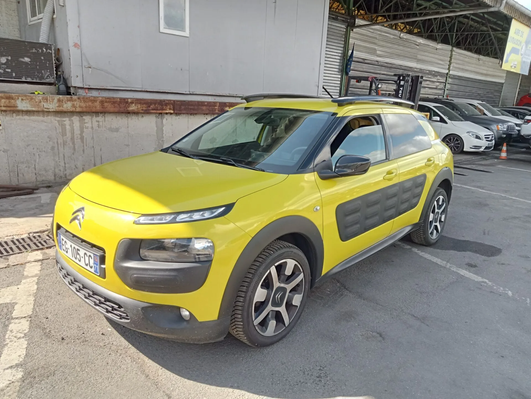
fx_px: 430
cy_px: 200
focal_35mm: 28
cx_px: 266
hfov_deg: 63.4
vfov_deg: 49.7
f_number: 2.2
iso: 100
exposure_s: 1/166
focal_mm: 3.46
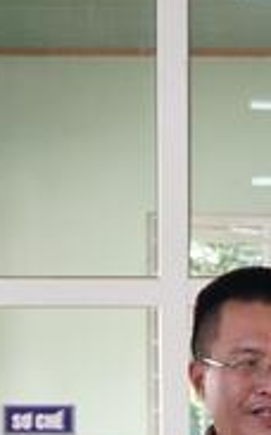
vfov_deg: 9.6
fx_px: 2535
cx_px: 518
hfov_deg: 6.0
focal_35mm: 214
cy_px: 605
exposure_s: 1/60
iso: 320
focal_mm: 32
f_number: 4
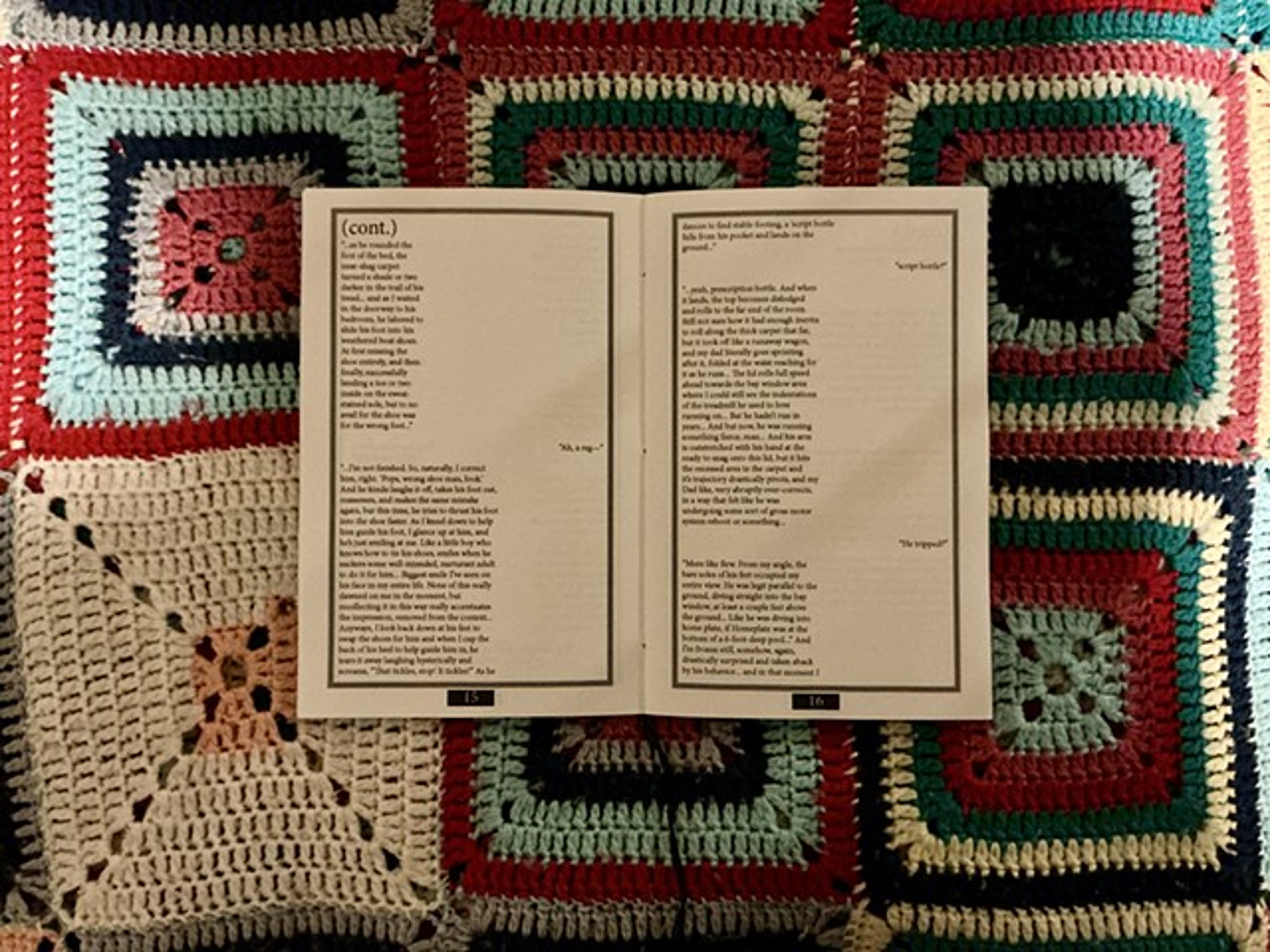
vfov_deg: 48.2
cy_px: 476
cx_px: 635
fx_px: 1064
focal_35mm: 29
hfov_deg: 61.7
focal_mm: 3
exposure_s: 1/17
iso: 500
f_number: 1.8
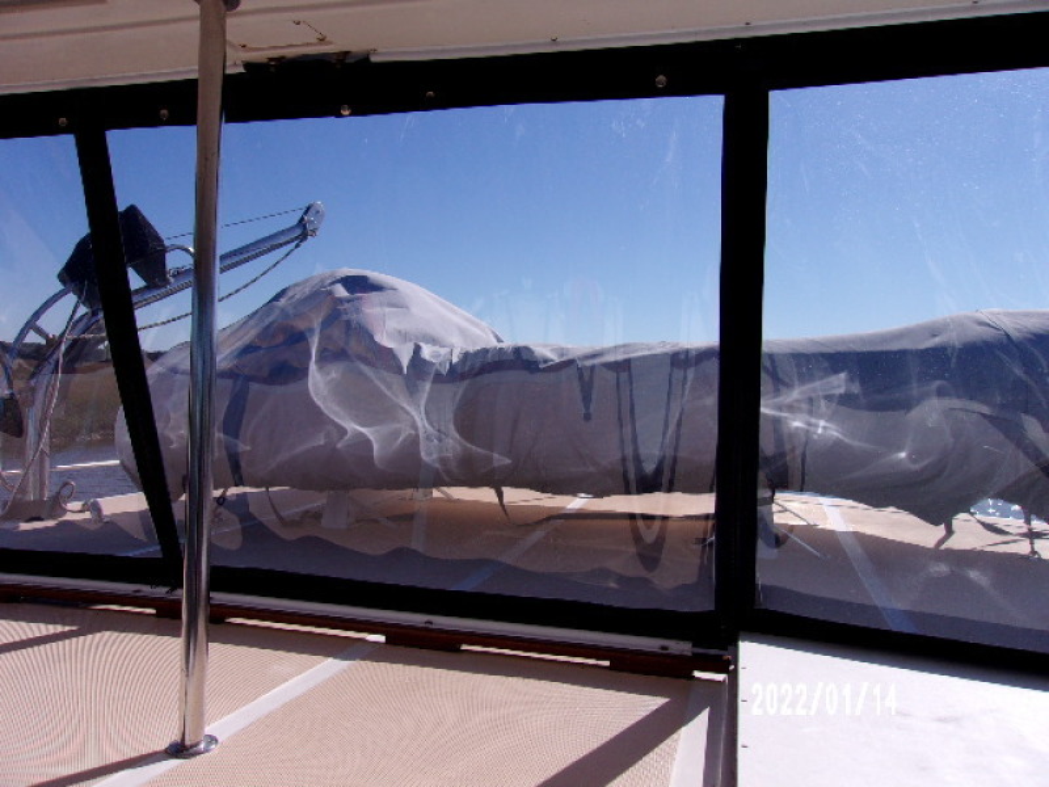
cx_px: 524
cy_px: 394
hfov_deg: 65.3
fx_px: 818
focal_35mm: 27
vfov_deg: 51.4
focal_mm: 4.9
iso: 80
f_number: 10.4
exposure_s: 1/200
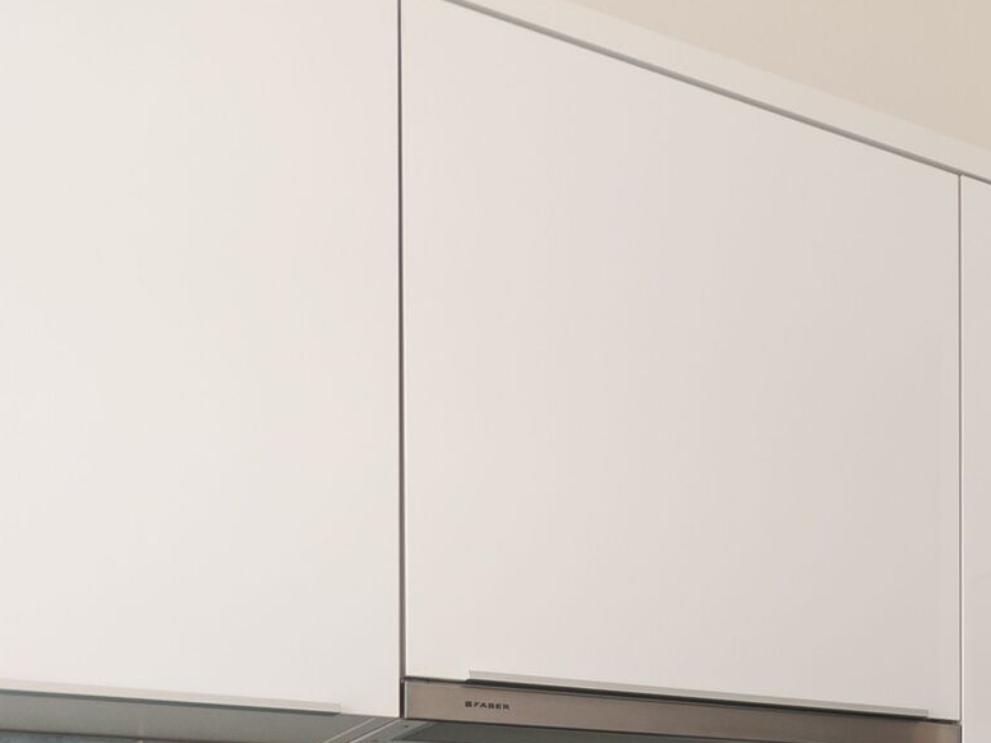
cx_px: 1343
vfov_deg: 24.9
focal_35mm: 52
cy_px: 924
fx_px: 1489
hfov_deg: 28.7
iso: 125
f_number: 4
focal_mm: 10
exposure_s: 1/60
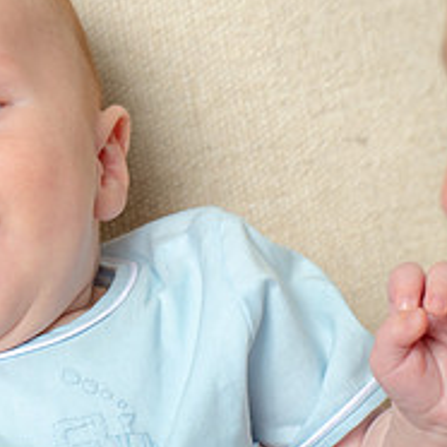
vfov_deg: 3.1
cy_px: 381
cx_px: 149
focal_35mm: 562
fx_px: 8211
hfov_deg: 3.1
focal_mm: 195
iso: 250
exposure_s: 1/200
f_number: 5.6
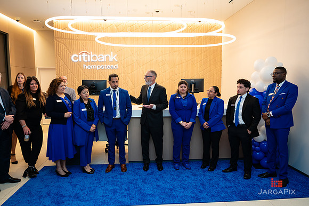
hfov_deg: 68.5
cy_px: 103
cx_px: 154
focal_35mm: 26
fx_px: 227
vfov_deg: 48.8
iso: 400
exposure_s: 1/200
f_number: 3.2
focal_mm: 25.5
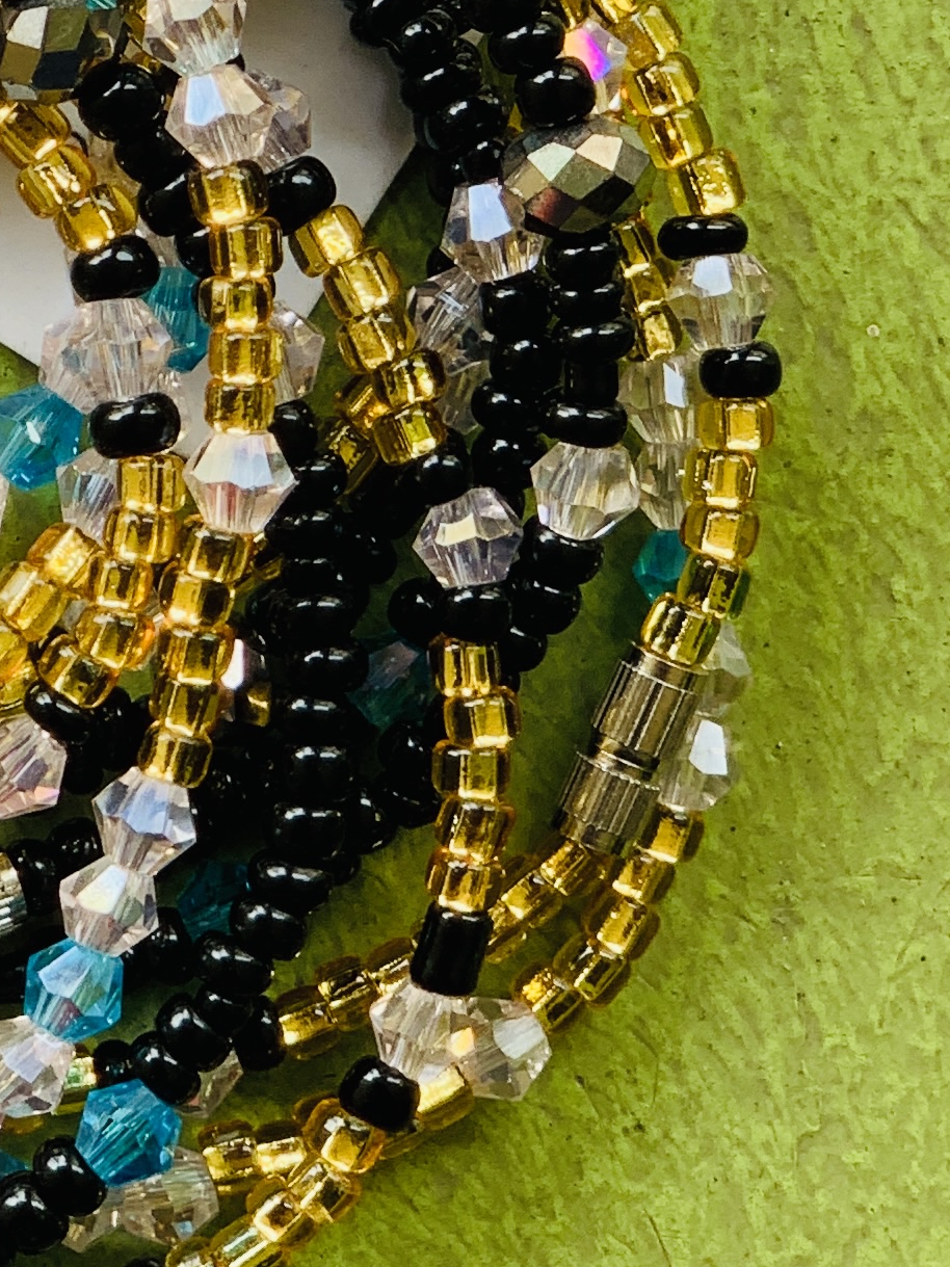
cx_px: -283
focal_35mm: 172
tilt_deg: -86.1
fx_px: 6295
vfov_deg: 11.4
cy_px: 6
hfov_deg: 8.5
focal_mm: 6
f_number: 2.4
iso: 20
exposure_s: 1/122
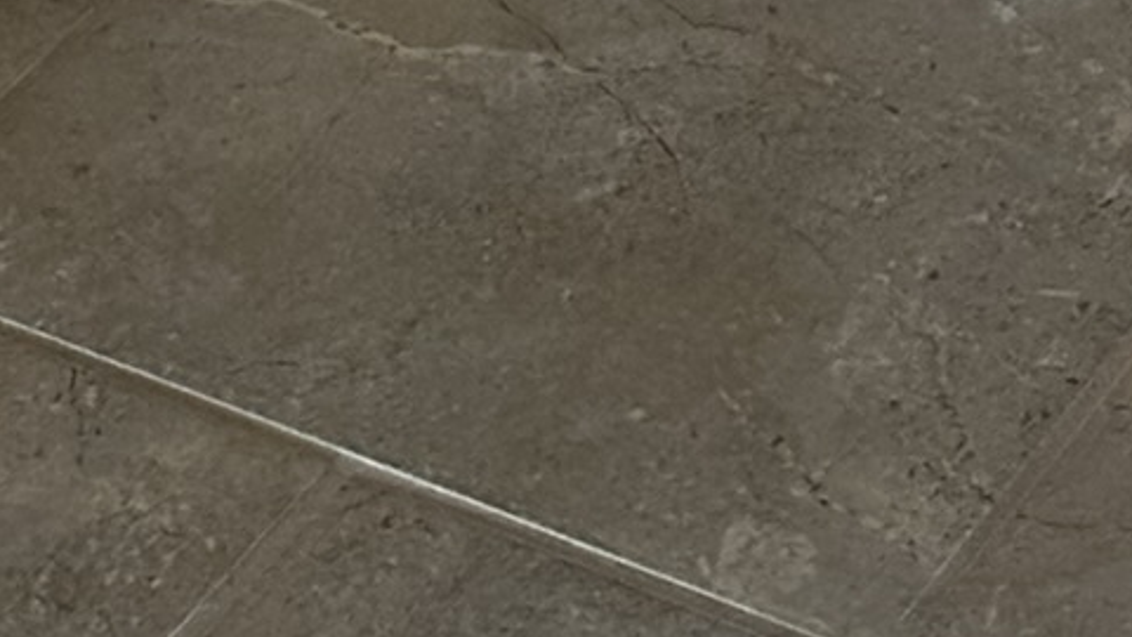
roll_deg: +4.1
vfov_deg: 5.1
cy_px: -1302
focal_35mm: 223
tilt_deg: -26.9
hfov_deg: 9.7
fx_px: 6694
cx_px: 752
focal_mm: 6.86
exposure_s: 1/17
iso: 800
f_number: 1.78
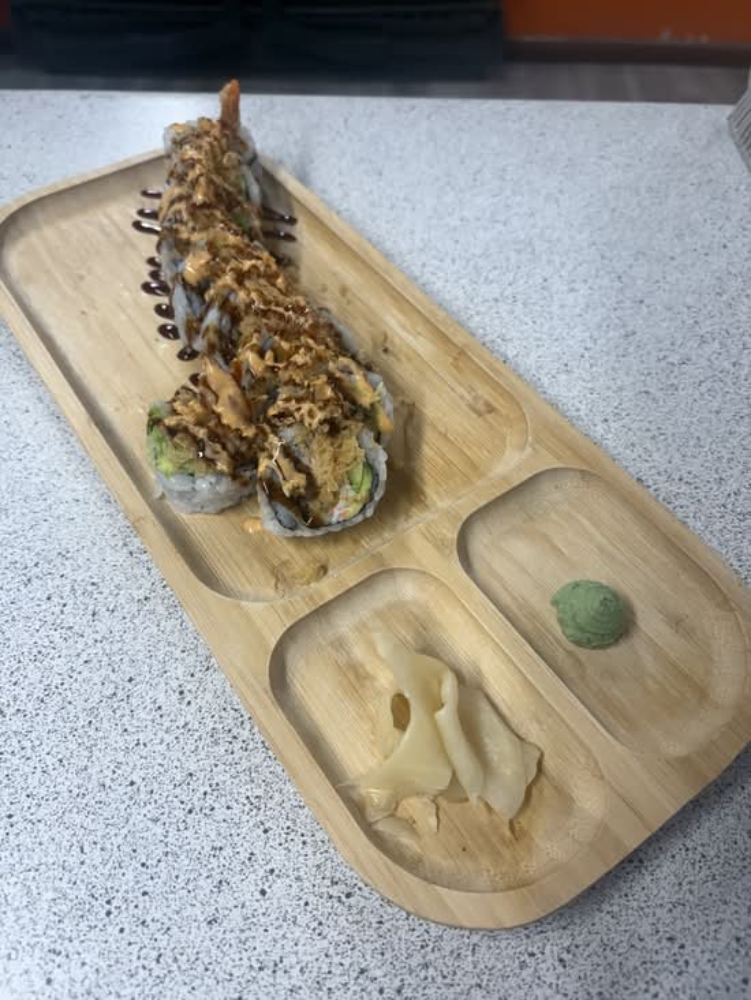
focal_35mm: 26
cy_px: 500
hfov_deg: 53.1
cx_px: 376
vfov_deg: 67.3
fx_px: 752
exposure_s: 1/120
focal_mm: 5.96
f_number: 1.6
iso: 125
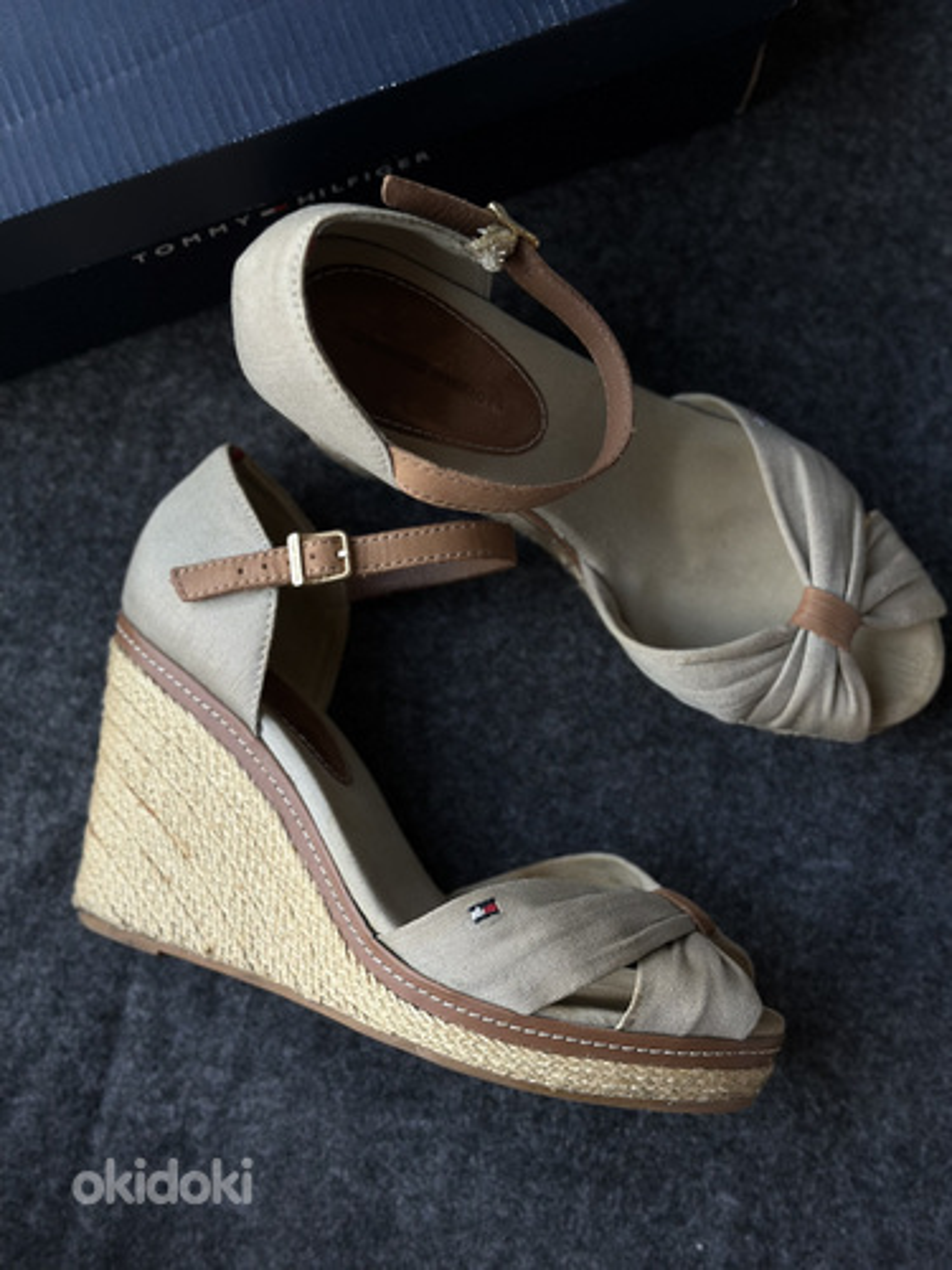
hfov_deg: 30.3
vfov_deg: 39.7
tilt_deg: -82.0
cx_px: 476
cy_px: 635
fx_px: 1760
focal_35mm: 48
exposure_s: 1/288
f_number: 1.78
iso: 80
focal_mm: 6.86
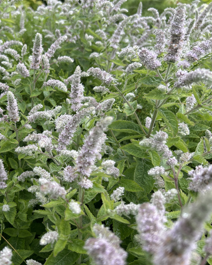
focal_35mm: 37
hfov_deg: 37.8
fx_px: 290
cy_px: 134
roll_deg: +1.8
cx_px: 27
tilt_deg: -26.1
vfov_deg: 49.1
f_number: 1.5
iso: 50
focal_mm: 5.7
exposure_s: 1/957
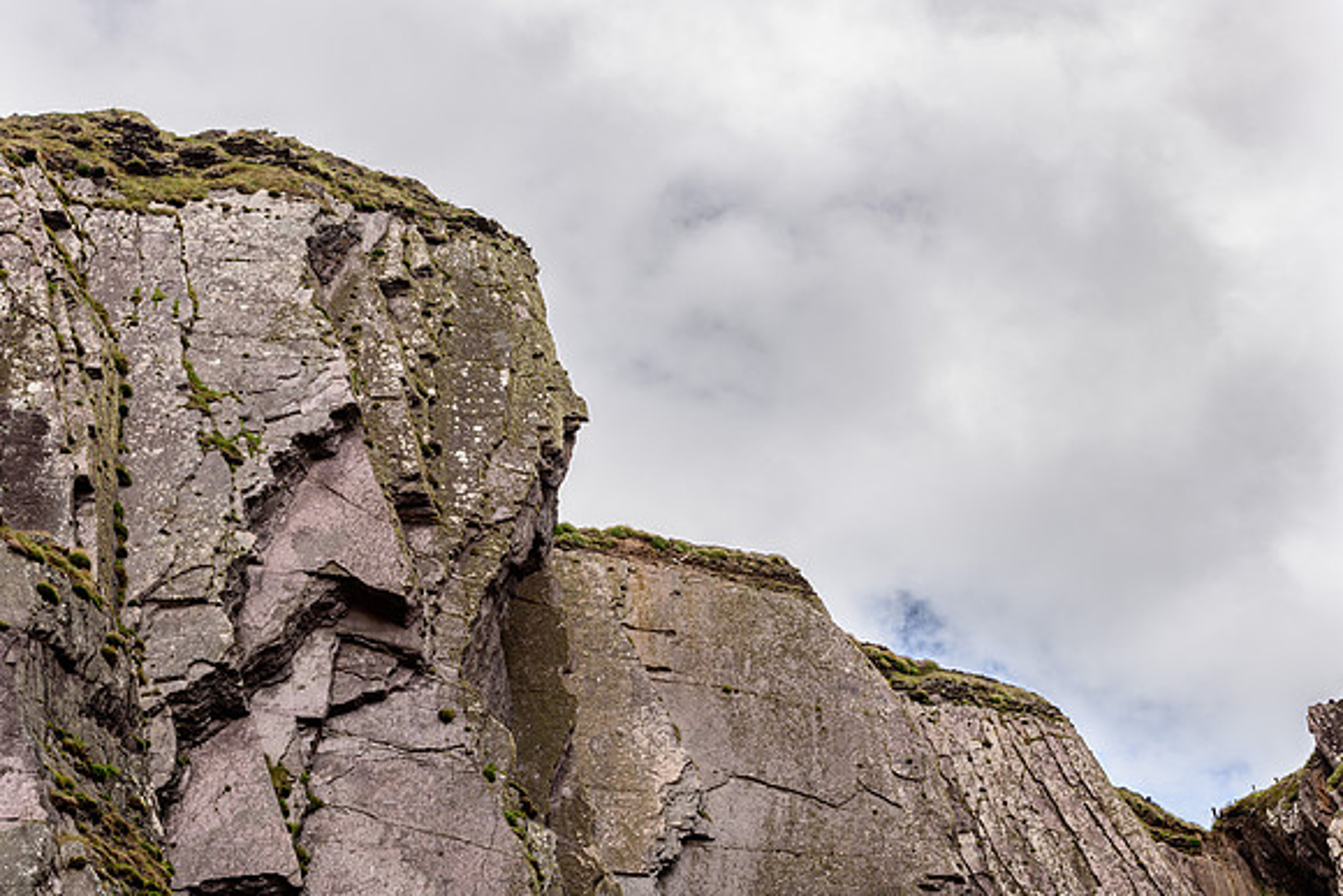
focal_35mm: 70
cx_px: 672
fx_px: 2612
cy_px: 448
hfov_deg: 28.8
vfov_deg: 19.5
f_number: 9
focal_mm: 70
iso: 64
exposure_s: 1/250
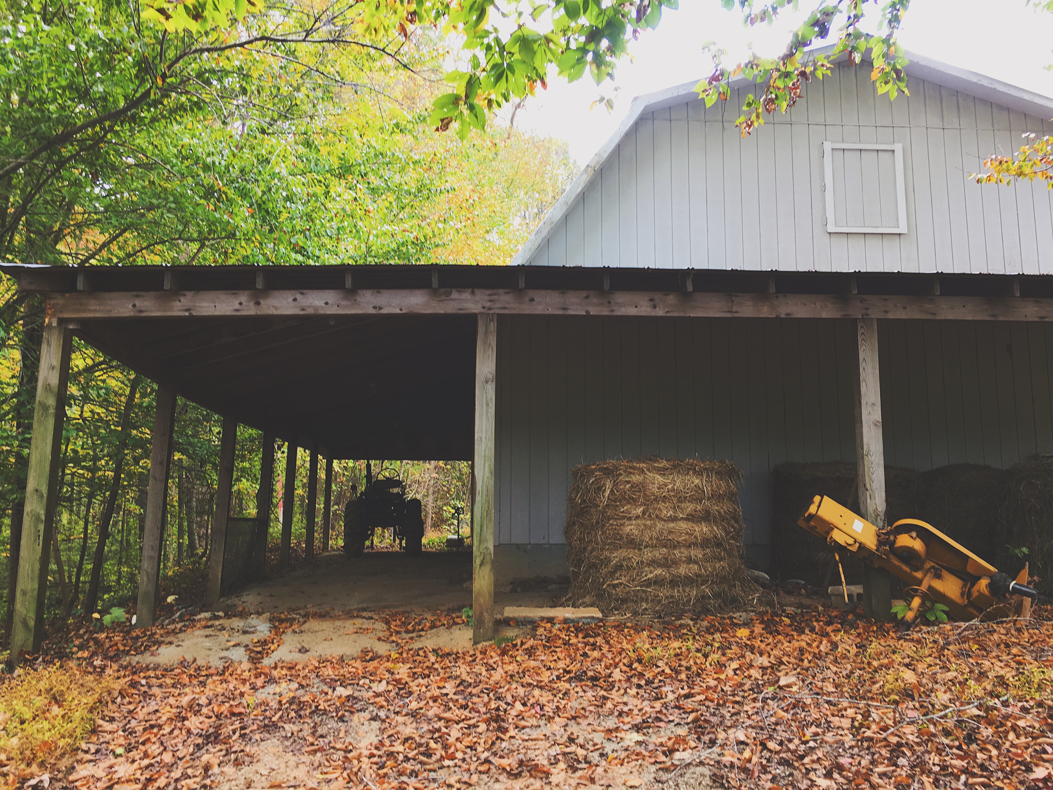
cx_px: 526
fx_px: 882
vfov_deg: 48.2
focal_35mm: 29
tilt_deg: +10.5
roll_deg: -1.2
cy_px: 395
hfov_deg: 61.7
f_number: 2.2
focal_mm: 4.15
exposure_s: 1/40
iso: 25
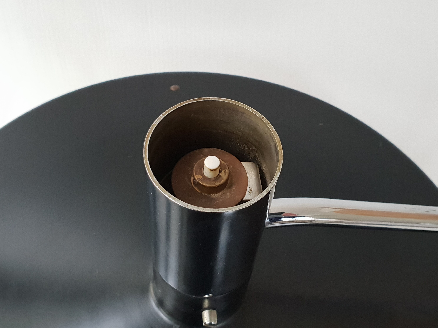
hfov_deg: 67.3
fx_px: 329
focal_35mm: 26
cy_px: 164
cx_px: 219
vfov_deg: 53.1
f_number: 2.4
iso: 400
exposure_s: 1/50
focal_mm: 4.3
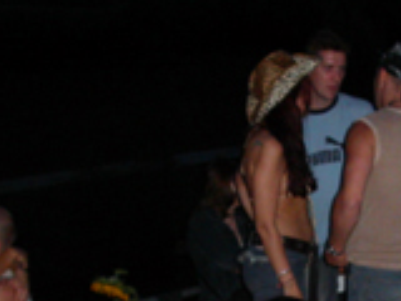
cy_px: 364
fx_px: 1112
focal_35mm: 96
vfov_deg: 14.9
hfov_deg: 20.2
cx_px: 315
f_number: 2.8
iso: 200
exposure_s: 1/30
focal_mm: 7.8
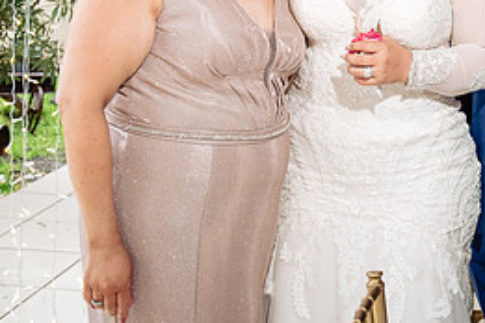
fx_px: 1199
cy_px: -6
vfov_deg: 15.1
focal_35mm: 89
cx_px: 381
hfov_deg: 22.6
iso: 2000
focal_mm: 40
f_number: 7.1
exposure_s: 1/125
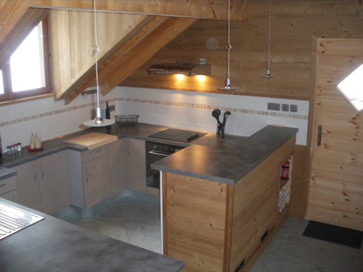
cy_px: 136
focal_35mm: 36
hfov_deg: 51.4
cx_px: 182
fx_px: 378
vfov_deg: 39.7
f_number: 3.5
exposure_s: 1/50
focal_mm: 6.3
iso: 400
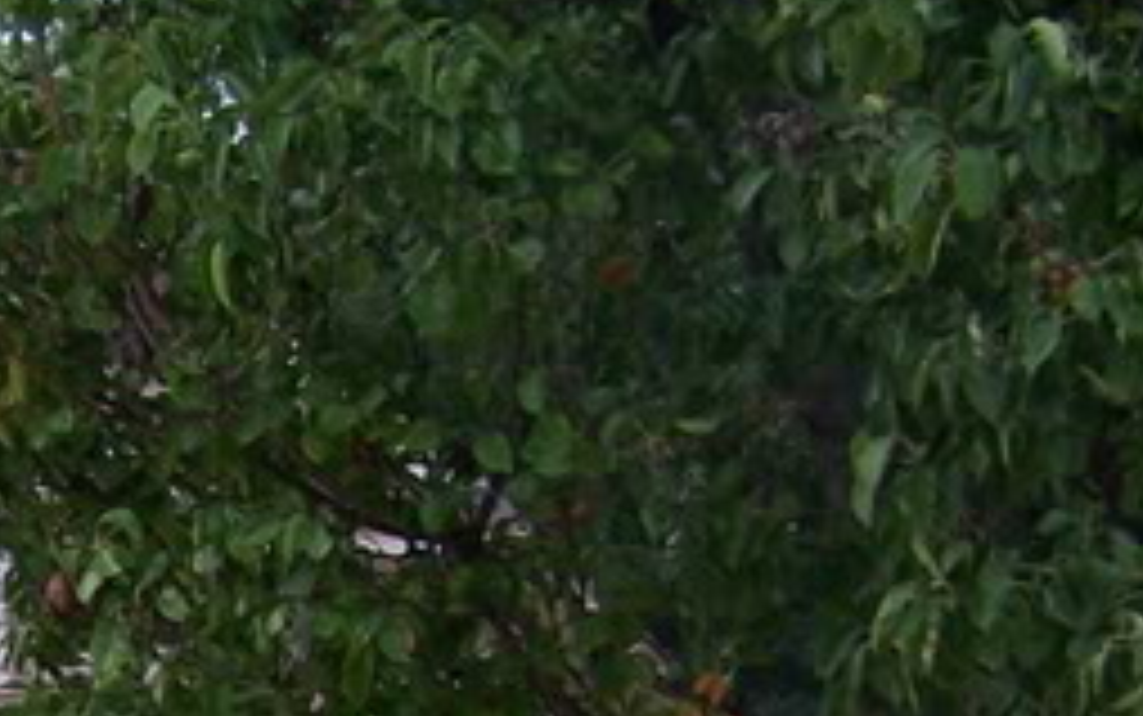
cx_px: -554
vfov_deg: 9.9
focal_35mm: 127
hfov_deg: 15.2
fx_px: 3958
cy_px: 1175
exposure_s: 1/30
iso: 100
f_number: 2.8
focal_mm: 6.3
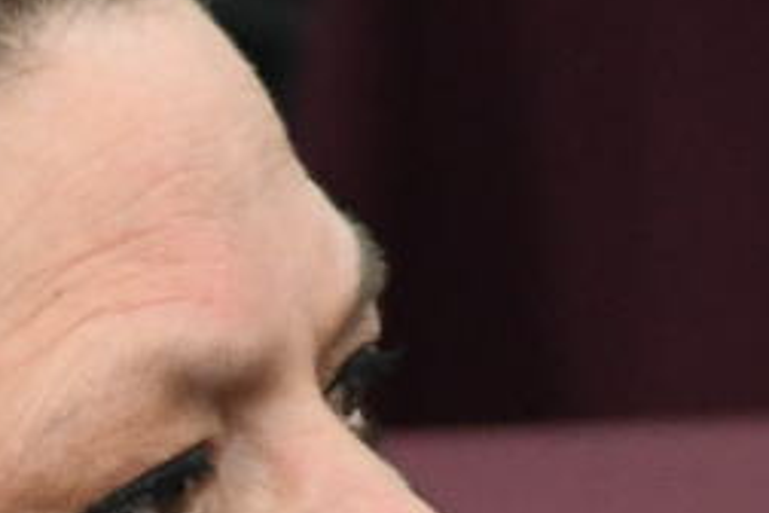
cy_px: 1331
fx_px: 18561
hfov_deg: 2.4
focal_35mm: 869
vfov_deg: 1.6
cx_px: 293
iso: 4000
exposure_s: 1/125
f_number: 5.6
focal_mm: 90
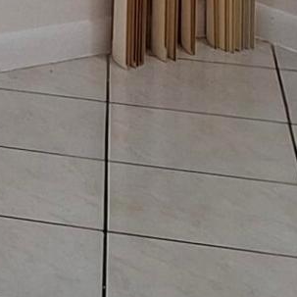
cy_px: -392
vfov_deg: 8.4
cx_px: -688
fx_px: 1873
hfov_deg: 7.6
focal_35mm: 193
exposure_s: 1/120
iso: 125
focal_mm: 5.54
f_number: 1.8
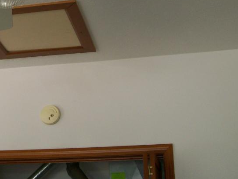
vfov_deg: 21.4
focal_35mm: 68
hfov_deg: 27.6
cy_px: 44
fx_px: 468
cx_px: 28
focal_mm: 6
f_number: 2.7
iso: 80
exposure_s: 1/104
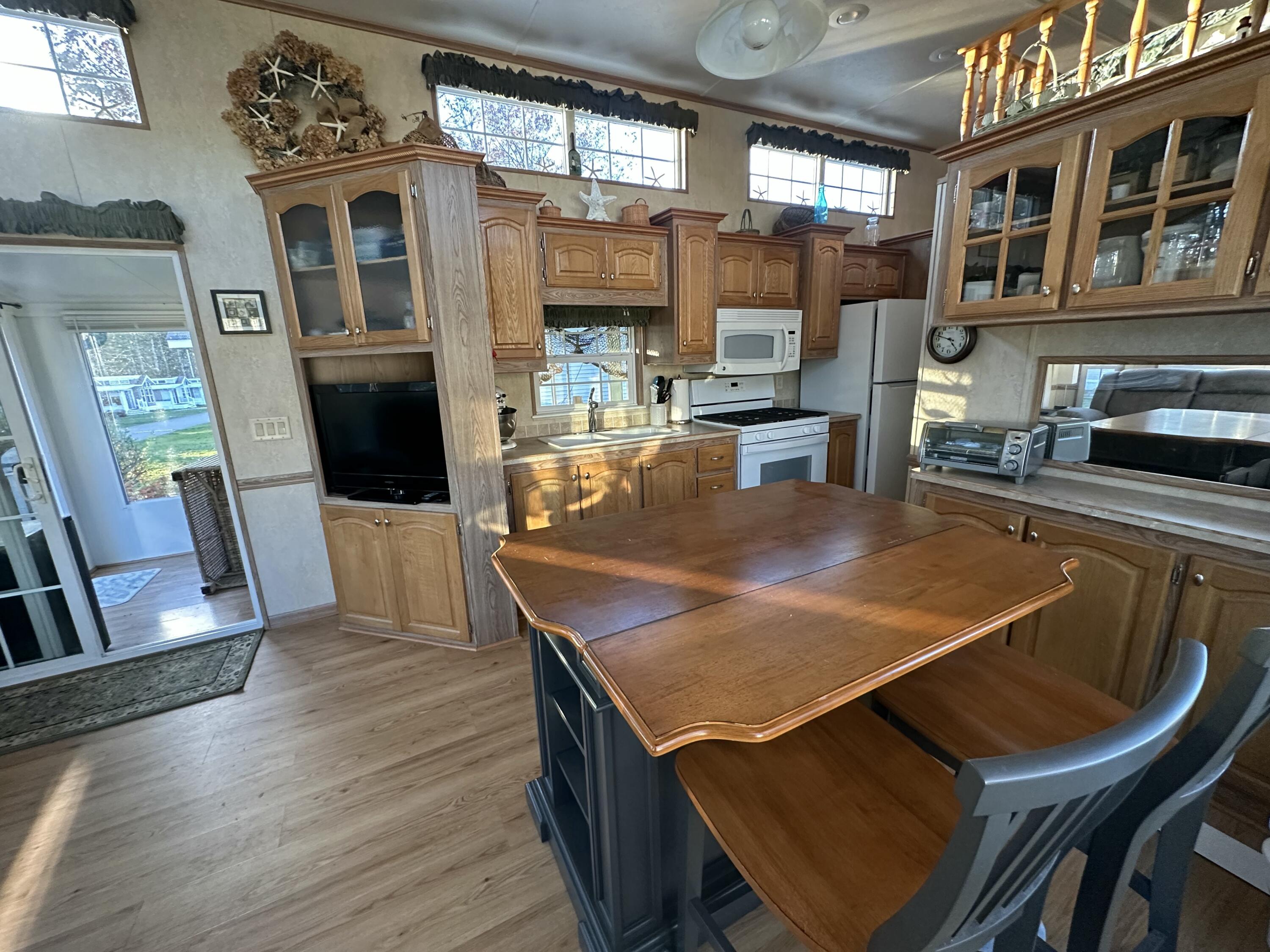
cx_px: 635
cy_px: 476
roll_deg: +2.5
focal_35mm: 14
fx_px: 514
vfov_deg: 85.7
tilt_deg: -13.4
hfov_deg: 102.1
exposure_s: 1/84
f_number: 2.2
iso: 400
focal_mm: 2.22
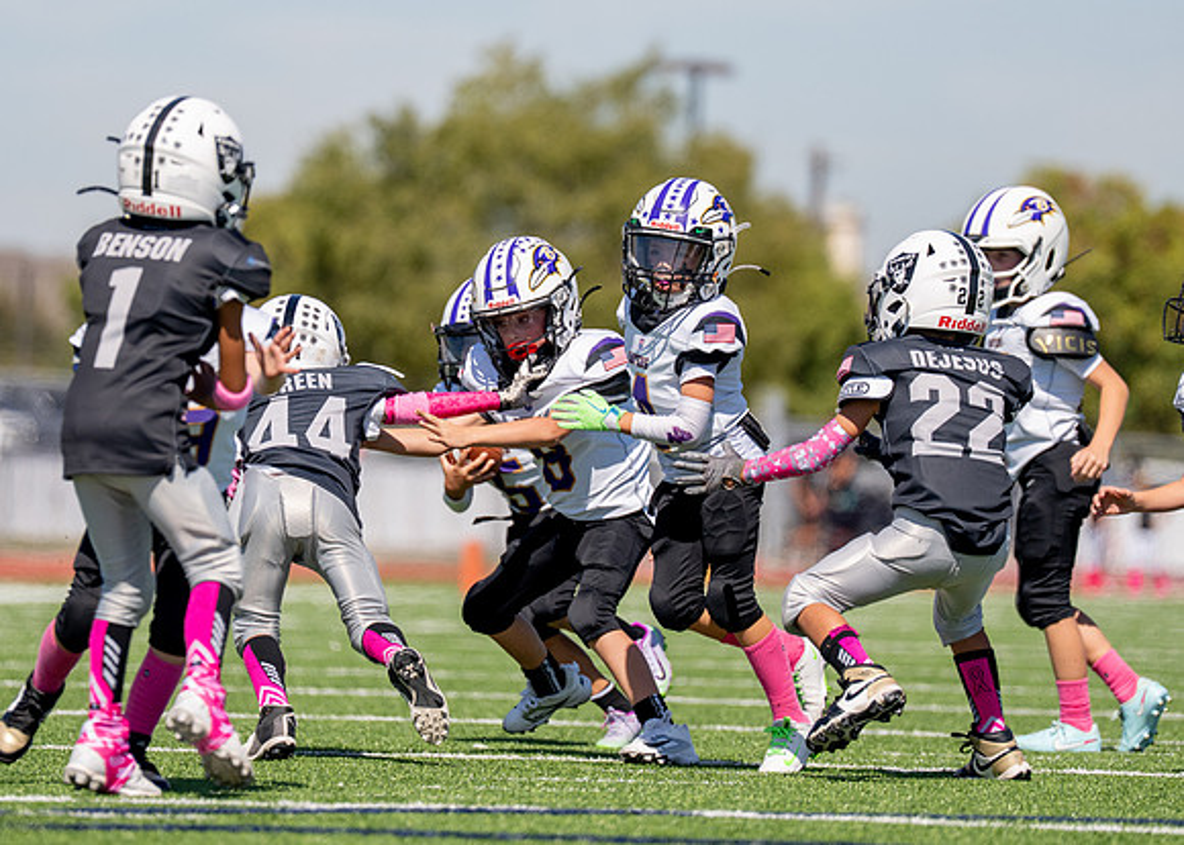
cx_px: 584
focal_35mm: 335
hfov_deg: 6.0
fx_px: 11278
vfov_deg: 4.3
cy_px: 354
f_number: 2.8
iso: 200
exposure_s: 1/5000
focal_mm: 200
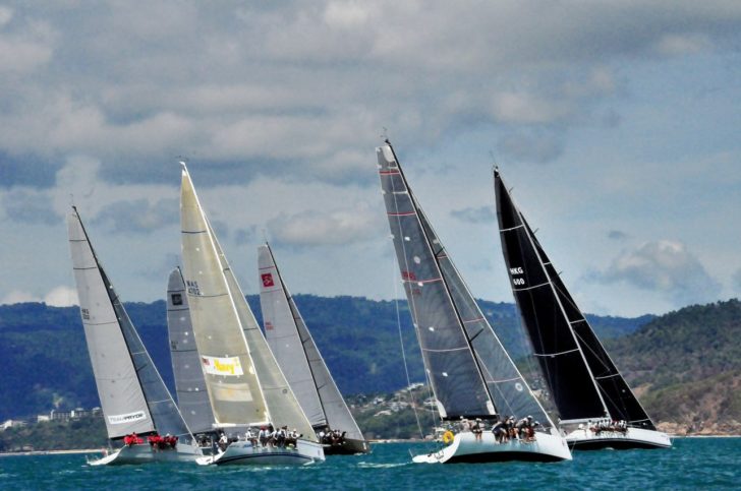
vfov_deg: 7.9
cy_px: 246
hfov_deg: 11.8
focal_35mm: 174
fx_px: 3576
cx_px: 370
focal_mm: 116
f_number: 20
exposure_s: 1/1600
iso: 1600
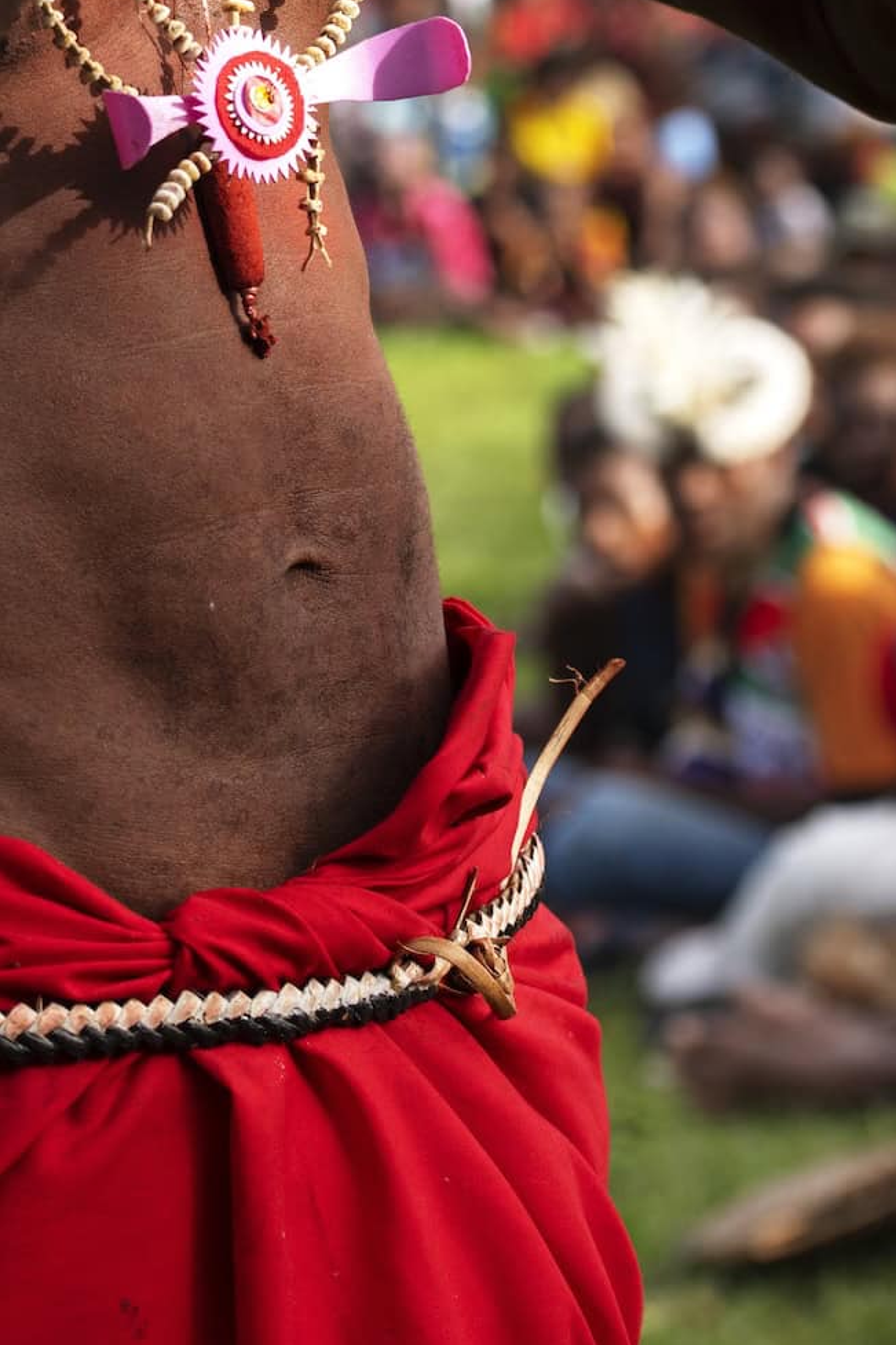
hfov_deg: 4.4
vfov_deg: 6.6
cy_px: -140
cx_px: -48
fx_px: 11614
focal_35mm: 311
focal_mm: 135
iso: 200
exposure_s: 1/500
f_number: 5
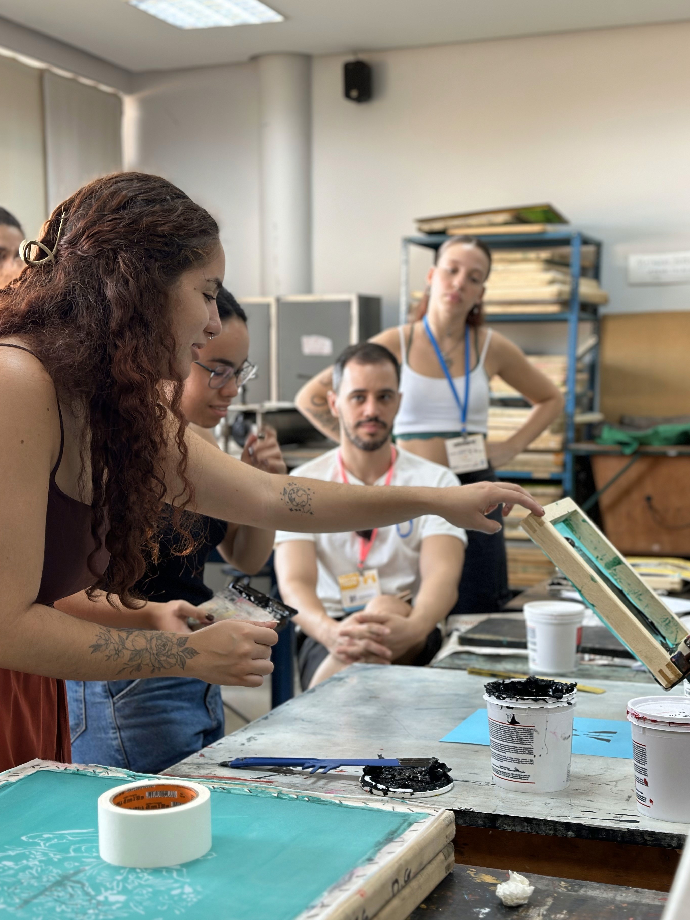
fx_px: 1409
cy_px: 484
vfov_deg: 36.2
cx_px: 325
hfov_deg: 27.5
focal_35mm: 53
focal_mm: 6.86
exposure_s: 1/60
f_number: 1.78
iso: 100
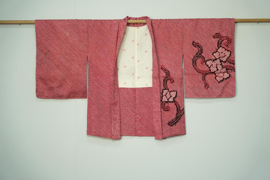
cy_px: 90
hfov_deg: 24.8
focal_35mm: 82
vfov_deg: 16.7
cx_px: 135
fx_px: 615
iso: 800
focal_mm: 82
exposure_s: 1/100
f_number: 4
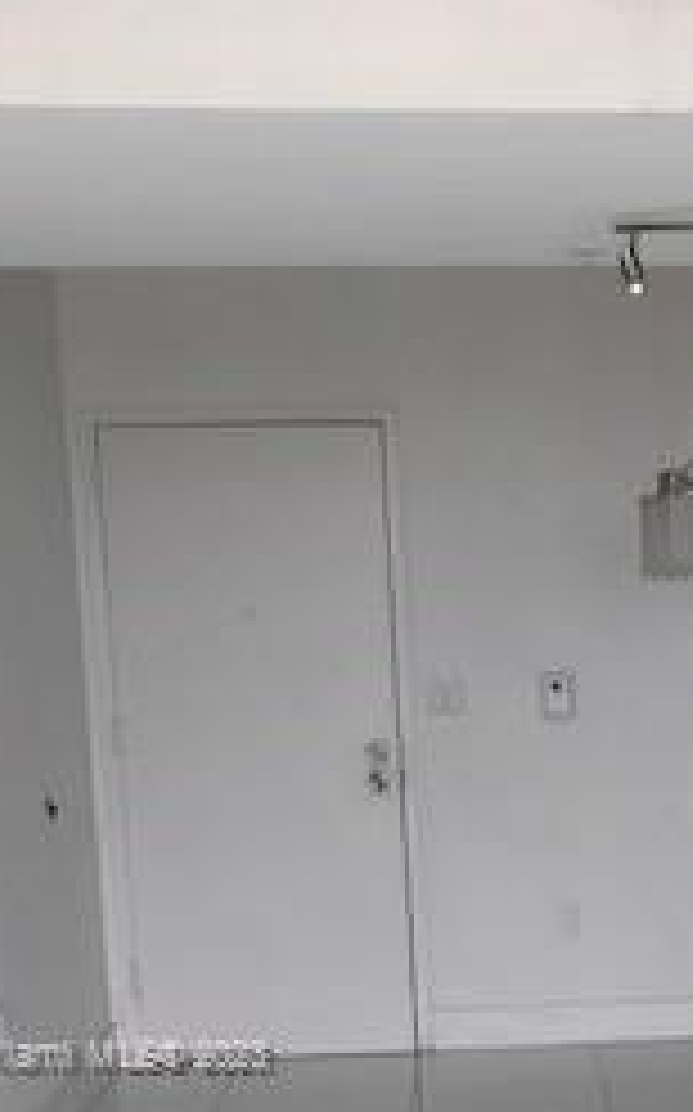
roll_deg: +1.7
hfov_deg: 16.2
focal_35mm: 77
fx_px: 2331
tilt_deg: -11.2
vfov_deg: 25.7
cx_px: 832
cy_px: 1058
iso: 20
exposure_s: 1/202
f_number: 1.8
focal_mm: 3.99
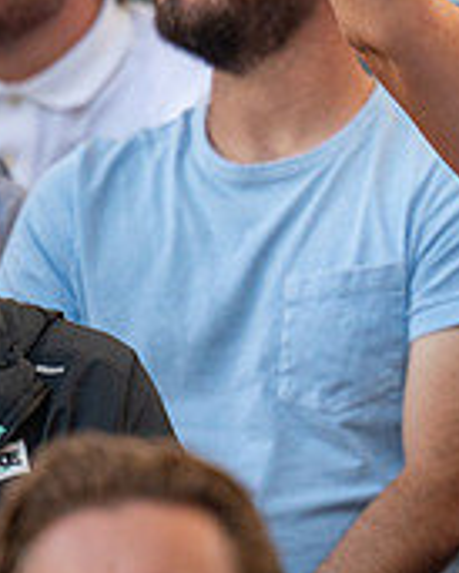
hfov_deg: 1.6
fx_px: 16236
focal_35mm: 957
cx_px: 730
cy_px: 79
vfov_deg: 2.0
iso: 1000
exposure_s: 1/2000
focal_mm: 200
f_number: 2.8
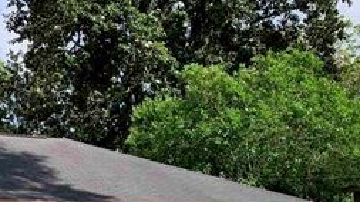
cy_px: 247
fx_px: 534
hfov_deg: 35.5
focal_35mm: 56
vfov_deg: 20.0
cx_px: 50
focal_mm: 4.25
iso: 25
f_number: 1.8
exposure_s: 1/546
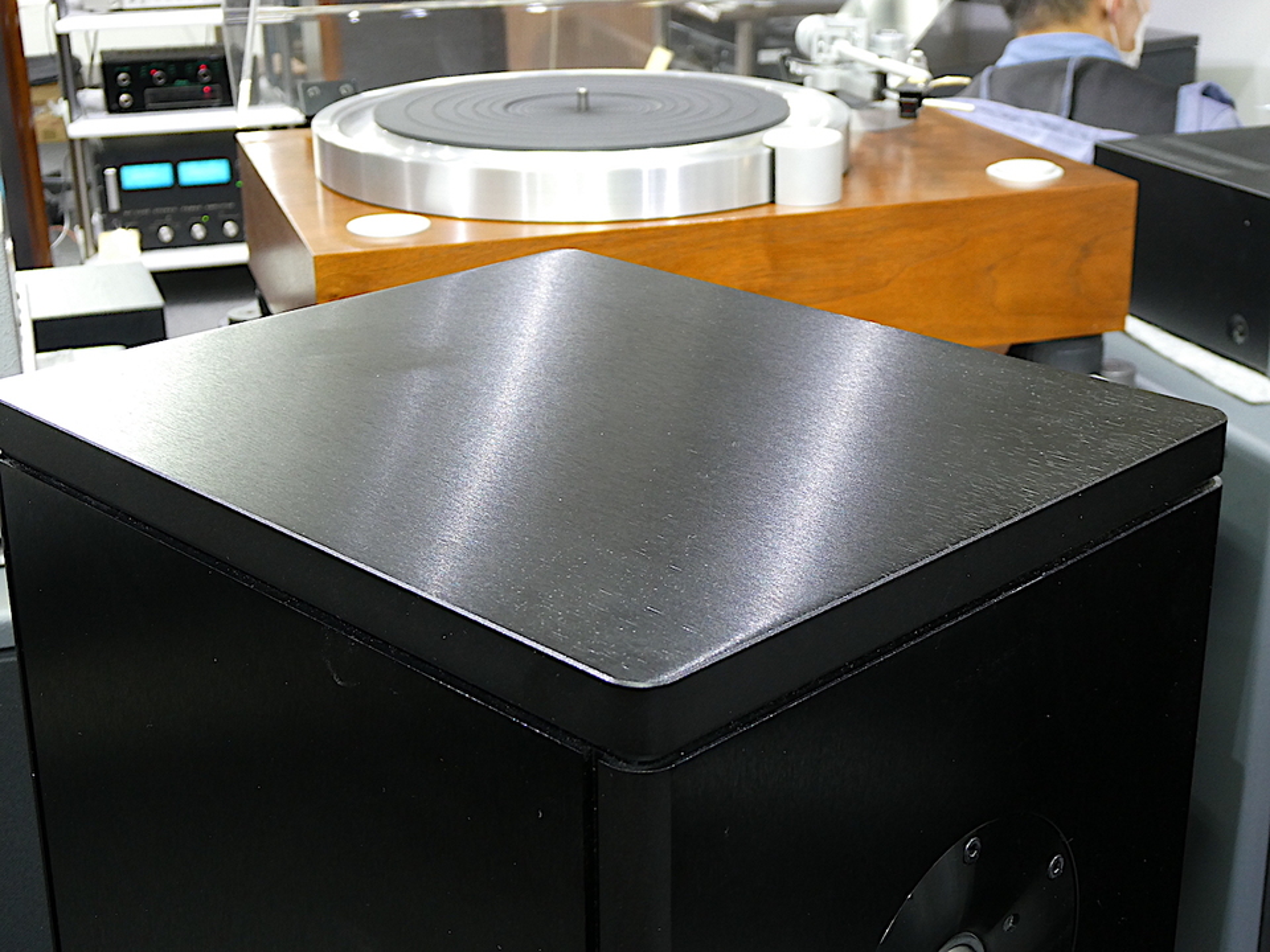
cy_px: 476
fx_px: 1834
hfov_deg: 38.2
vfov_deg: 29.1
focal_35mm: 50
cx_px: 635
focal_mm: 9
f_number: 4.1
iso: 200
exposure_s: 1/3.2
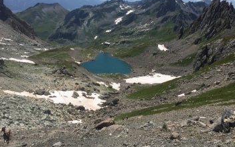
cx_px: 123
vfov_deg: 36.0
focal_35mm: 35
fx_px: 224
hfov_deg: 55.3
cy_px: 49
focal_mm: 4.15
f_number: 2.2
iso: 32
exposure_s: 1/3300
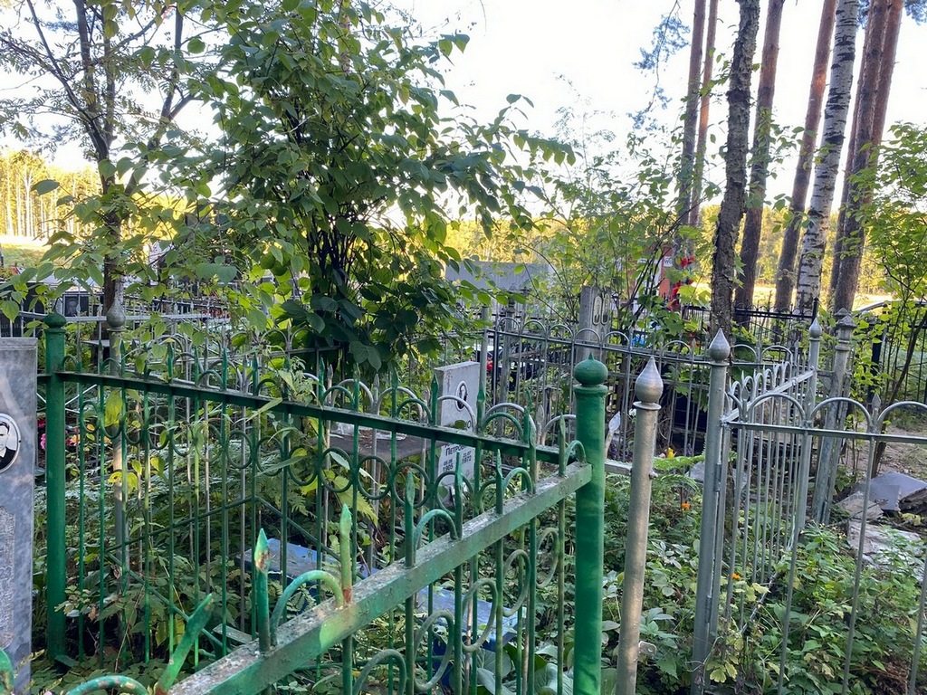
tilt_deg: -7.7
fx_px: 696
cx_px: 464
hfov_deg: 67.3
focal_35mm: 26
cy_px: 348
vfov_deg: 53.1
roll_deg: -1.5
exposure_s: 1/121
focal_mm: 4.25
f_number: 1.8
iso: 64
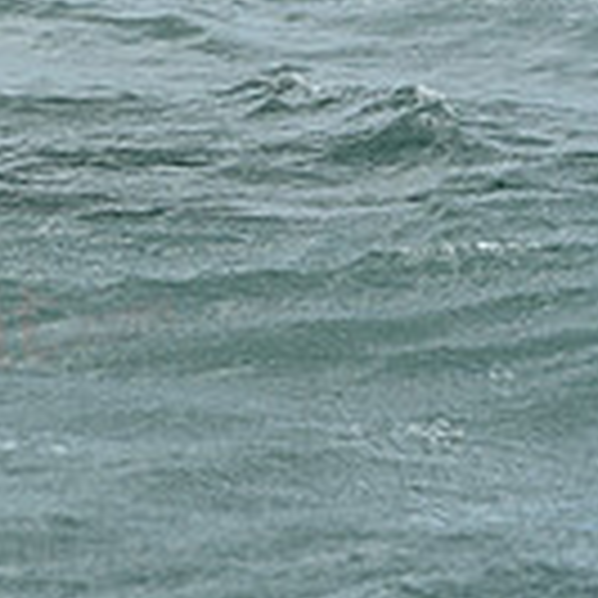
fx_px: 6665
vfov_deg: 5.1
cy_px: -254
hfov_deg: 5.0
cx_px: -688
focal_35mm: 341
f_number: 8
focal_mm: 92
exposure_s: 1/1250
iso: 250
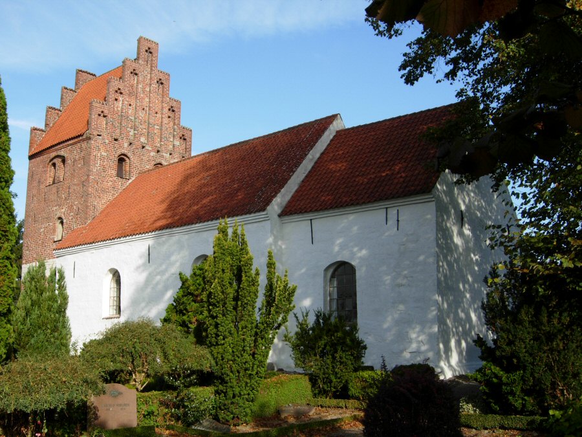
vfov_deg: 39.7
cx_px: 291
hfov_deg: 51.4
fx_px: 605
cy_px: 218
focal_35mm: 36
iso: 50
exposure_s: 1/235
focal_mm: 7.5
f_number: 5.4
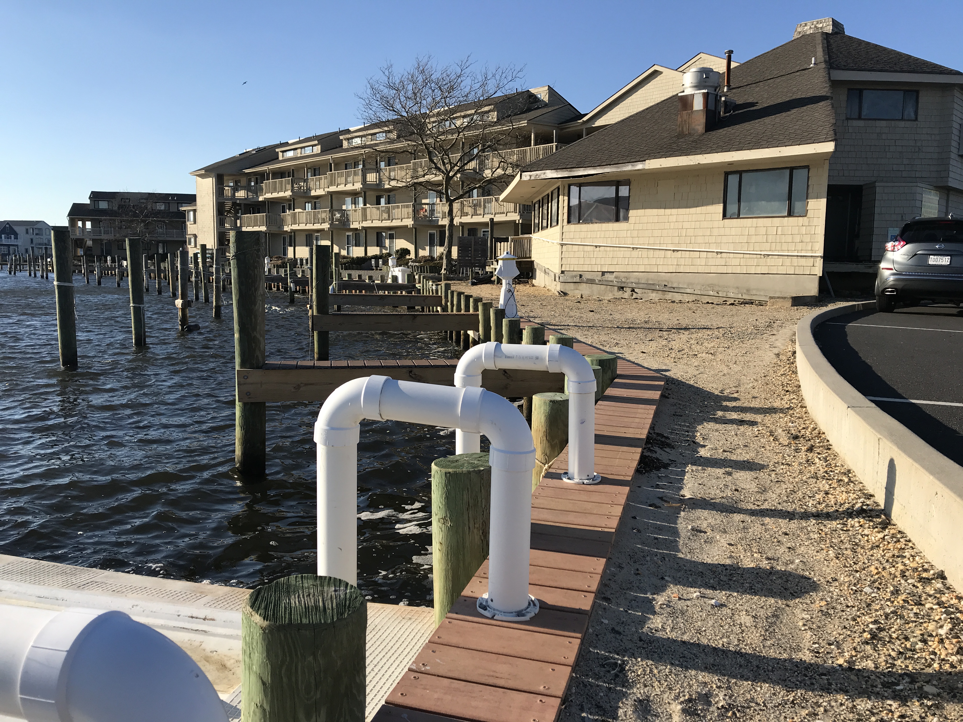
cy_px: 361
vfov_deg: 49.7
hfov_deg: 63.4
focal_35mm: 28
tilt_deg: -6.3
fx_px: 779
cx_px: 482
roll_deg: -1.3
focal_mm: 3.99
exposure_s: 1/2179
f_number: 1.8
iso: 20
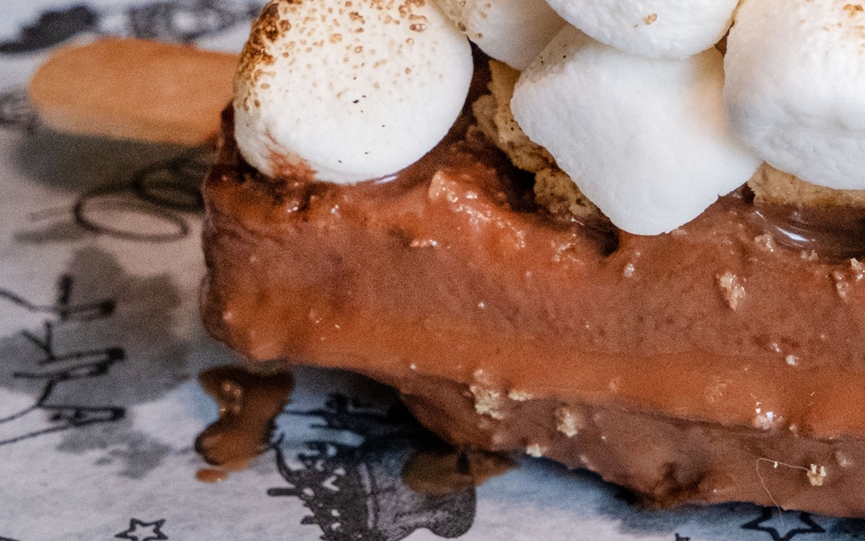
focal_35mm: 208
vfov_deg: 6.3
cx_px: 812
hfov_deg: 10.0
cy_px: 59
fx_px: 4904
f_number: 8
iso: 2000
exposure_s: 1/180
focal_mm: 48.5
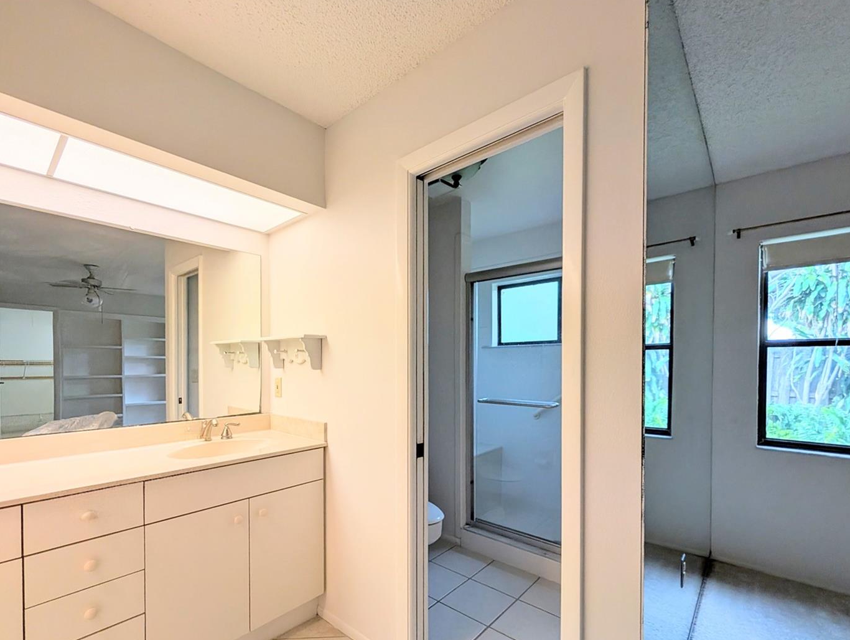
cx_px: 406
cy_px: 369
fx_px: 344
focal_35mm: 14
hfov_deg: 101.9
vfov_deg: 85.2
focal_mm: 2.02
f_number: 1.7
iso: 50
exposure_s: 1/143
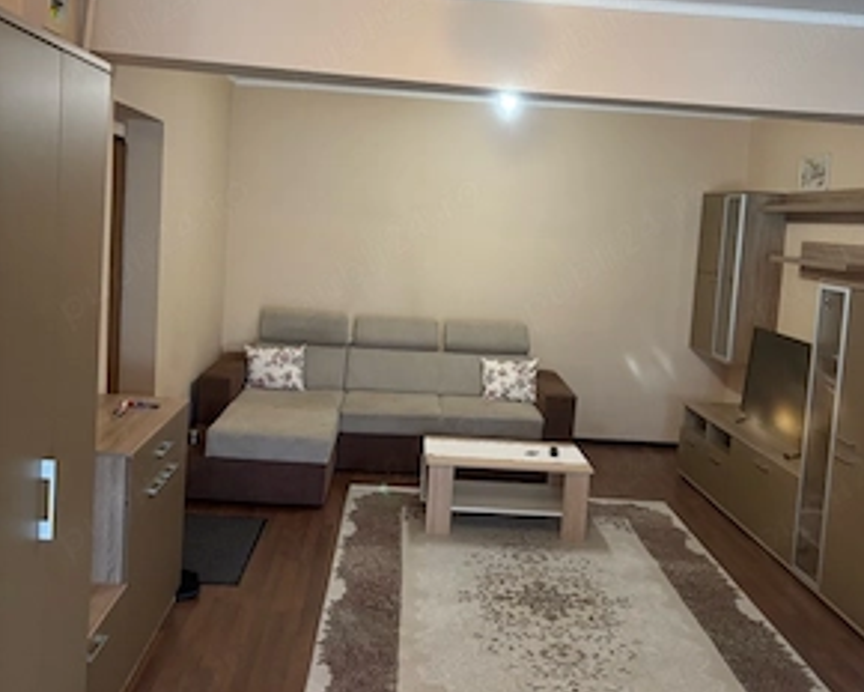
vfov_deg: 42.1
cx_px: 444
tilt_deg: -4.2
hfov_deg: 51.5
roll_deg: -4.1
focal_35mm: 35
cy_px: 286
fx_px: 895
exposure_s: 1/60
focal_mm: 5.96
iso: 160
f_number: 1.6
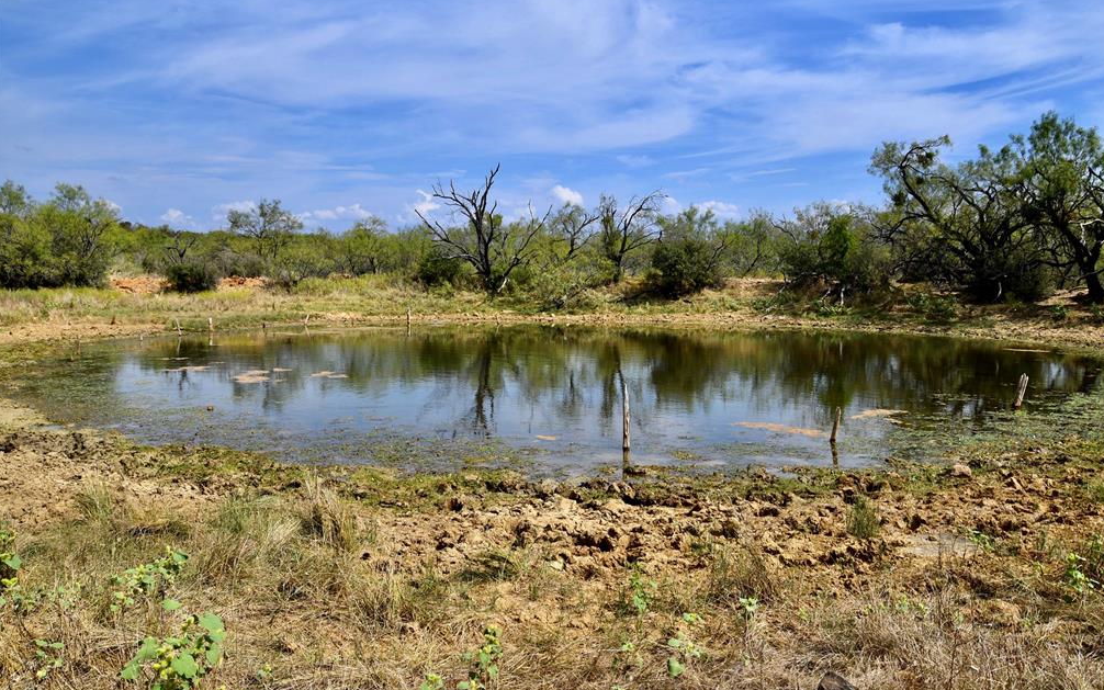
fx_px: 843
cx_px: 555
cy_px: 333
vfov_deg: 44.5
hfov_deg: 66.5
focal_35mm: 28
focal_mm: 18
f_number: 9
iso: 100
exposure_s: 1/320
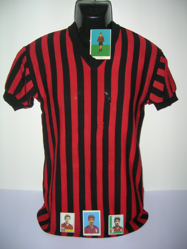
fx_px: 245
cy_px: 124
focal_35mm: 34
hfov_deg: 41.8
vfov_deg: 54.0
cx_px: 94
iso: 50
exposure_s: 1/60.1
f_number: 2.9
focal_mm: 5.7
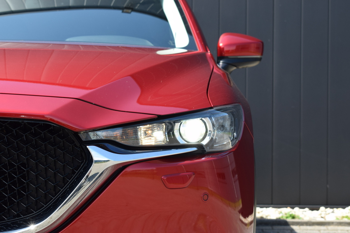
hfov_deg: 28.1
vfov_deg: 18.9
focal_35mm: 72
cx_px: 175
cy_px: 116
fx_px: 700
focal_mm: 48
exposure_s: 1/250
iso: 320
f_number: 8
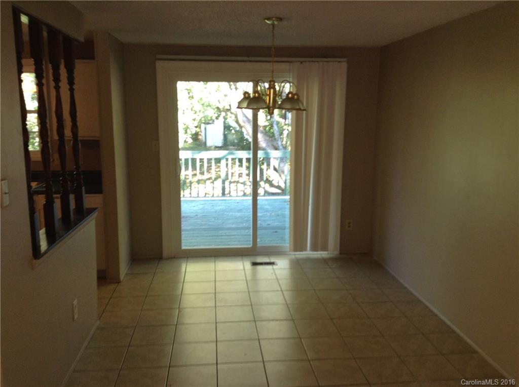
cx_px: 260
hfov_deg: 55.4
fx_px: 494
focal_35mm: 33
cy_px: 194
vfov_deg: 42.8
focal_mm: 3.3
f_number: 2.4
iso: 50
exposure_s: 1/24
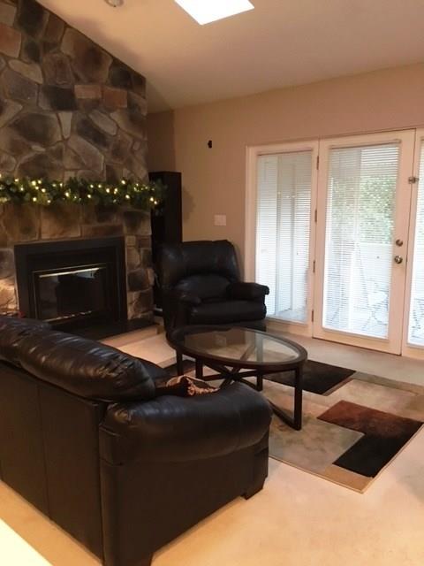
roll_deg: -0.2
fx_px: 474
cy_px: 283
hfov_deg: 48.2
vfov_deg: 61.7
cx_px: 212
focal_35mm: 29
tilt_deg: -10.4
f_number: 2.2
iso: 250
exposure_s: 1/15
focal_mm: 4.15
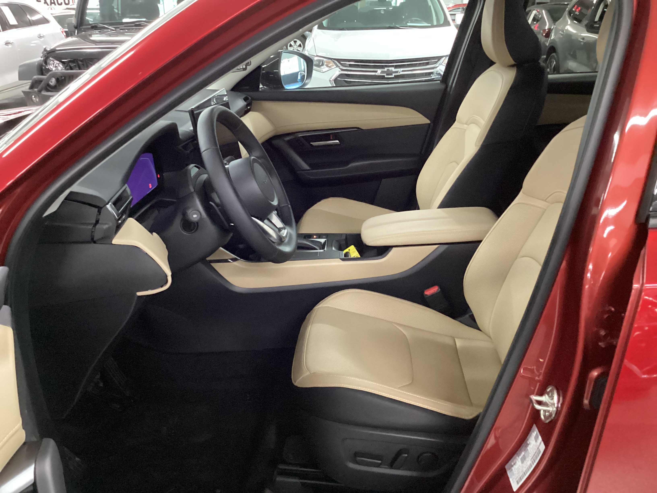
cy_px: 246
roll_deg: +0.6
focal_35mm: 31
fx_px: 588
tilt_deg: -23.7
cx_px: 328
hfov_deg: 58.4
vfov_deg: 45.4
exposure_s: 1/25
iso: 800
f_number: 2.4
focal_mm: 3.3
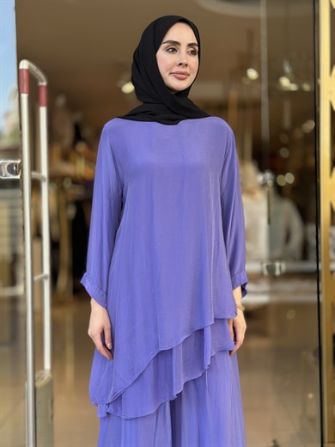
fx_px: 619
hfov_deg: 30.3
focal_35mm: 48
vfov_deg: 39.7
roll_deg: +0.0
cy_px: 224
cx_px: 168
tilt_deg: -0.5
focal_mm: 6.86
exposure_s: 1/379
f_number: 1.78
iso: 80
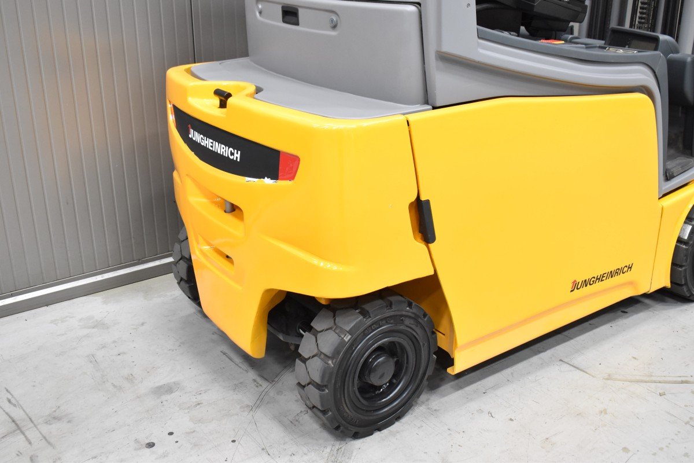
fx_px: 752
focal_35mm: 39
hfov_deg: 49.6
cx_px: 347
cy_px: 232
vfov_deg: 34.2
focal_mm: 26
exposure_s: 1/30
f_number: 5
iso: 1600
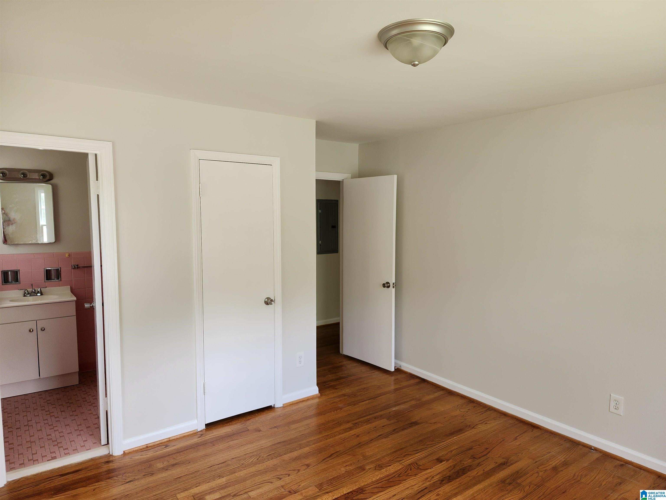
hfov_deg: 73.9
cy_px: 250
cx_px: 333
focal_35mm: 23
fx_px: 443
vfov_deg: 58.9
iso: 64
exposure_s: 1/100
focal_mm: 6.4
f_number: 1.8
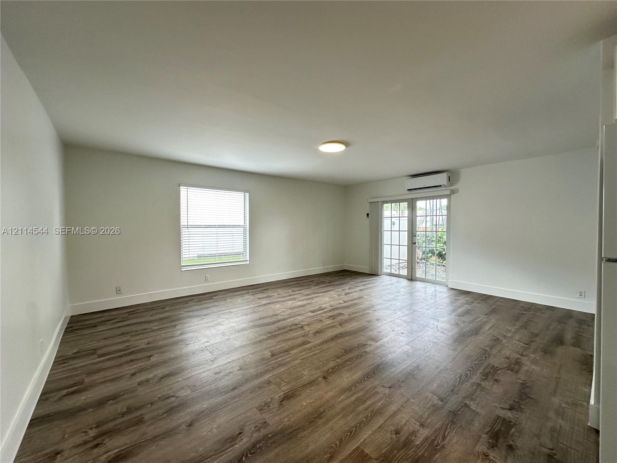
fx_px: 250
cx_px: 308
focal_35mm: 14
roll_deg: +0.3
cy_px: 232
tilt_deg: -0.2
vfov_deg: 85.7
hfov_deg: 102.1
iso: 200
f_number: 2.2
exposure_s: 1/120
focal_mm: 2.22
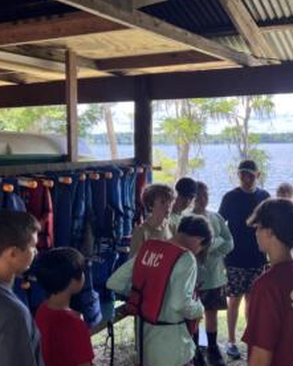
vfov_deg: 40.1
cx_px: 209
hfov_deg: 32.3
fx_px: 498
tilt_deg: -8.9
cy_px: 219
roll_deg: +0.8
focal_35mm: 46
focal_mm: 5.7
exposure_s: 1/495
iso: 50
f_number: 1.5
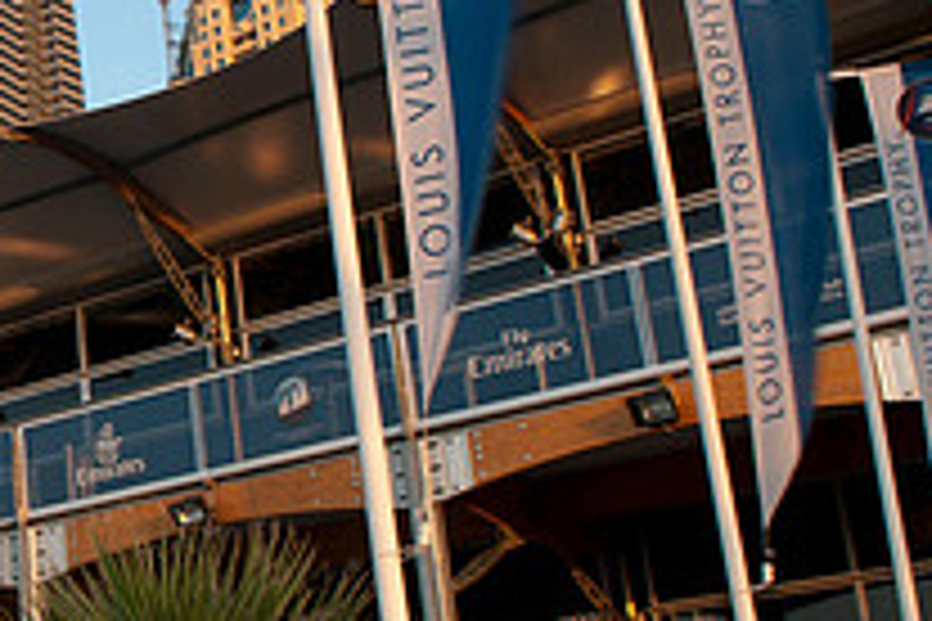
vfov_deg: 19.1
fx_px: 1848
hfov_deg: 25.4
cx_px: -194
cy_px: 245
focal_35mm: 71
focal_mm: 17
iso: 100
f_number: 22
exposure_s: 1/15
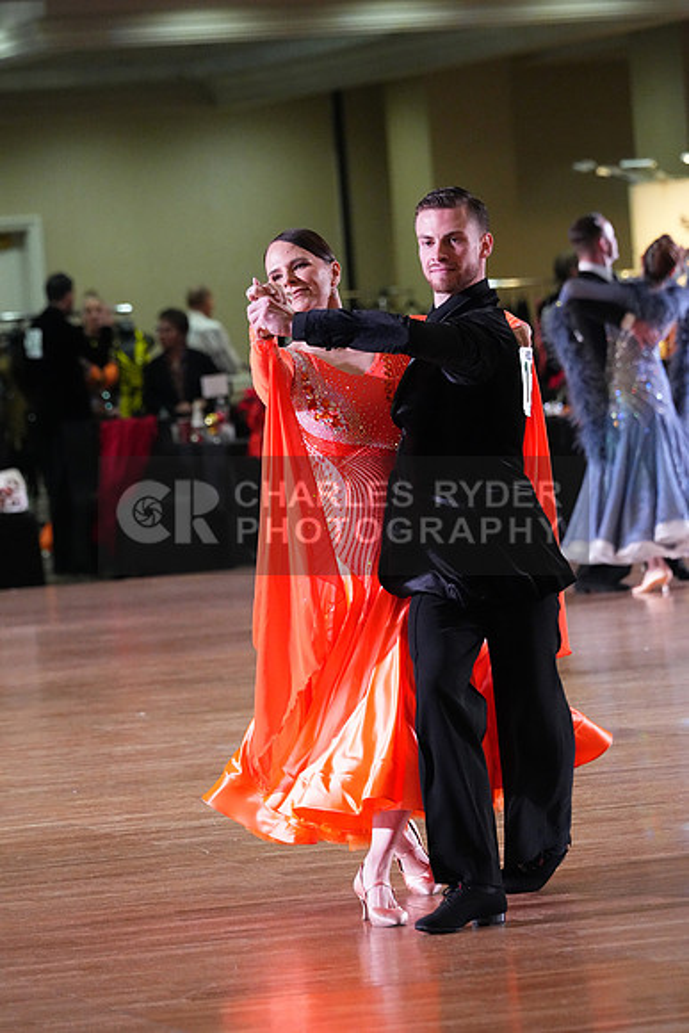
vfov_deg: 10.3
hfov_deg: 6.9
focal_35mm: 200
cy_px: 516
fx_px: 5738
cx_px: 344
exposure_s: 1/400
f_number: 5.6
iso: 10000
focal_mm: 200
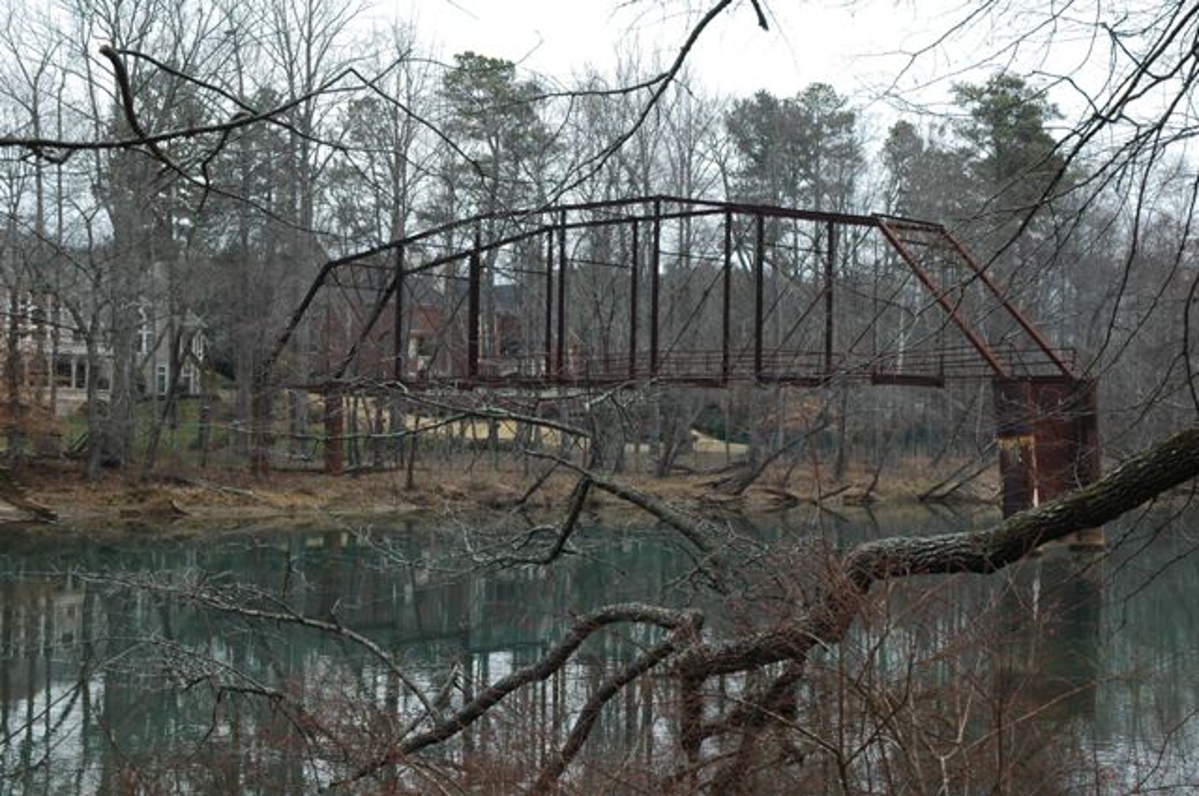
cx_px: 600
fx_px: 1696
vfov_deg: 26.4
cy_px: 398
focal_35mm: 51
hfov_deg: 38.9
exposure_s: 1/160
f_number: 6.3
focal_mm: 34
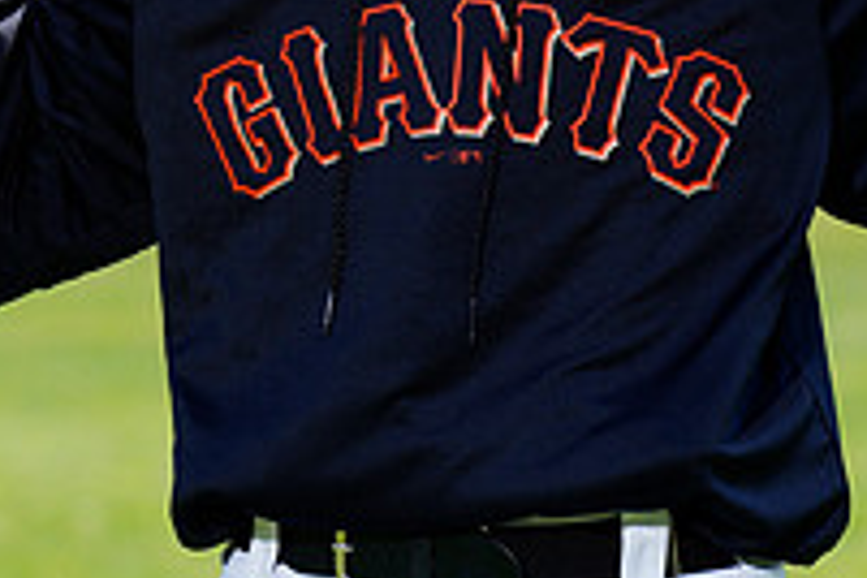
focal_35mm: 416
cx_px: 375
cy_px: -140
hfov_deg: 5.0
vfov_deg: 3.3
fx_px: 10018
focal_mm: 144
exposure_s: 1/250
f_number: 6.3
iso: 100
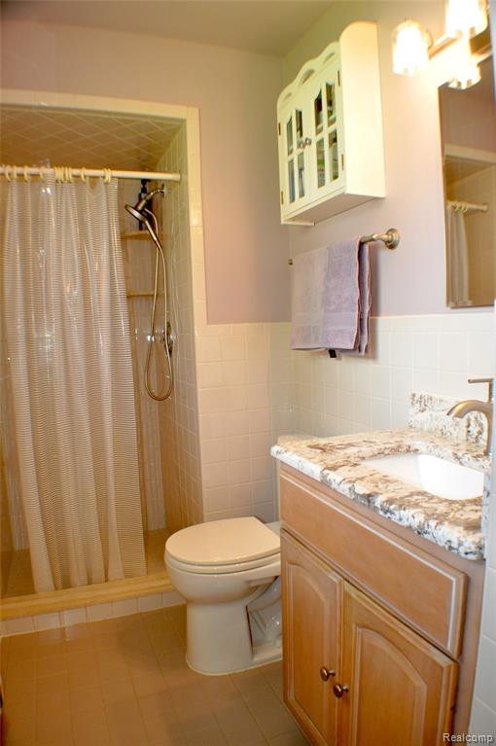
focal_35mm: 30
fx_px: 621
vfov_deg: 62.0
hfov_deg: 43.5
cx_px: 248
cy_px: 373
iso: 800
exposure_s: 1/60
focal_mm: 20
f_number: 3.8
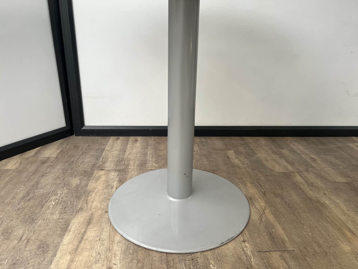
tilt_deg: -21.4
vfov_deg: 53.1
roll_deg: -1.0
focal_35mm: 26
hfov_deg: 67.3
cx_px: 179
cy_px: 134
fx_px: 269
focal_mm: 5.1
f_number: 1.6
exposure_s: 1/121
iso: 125
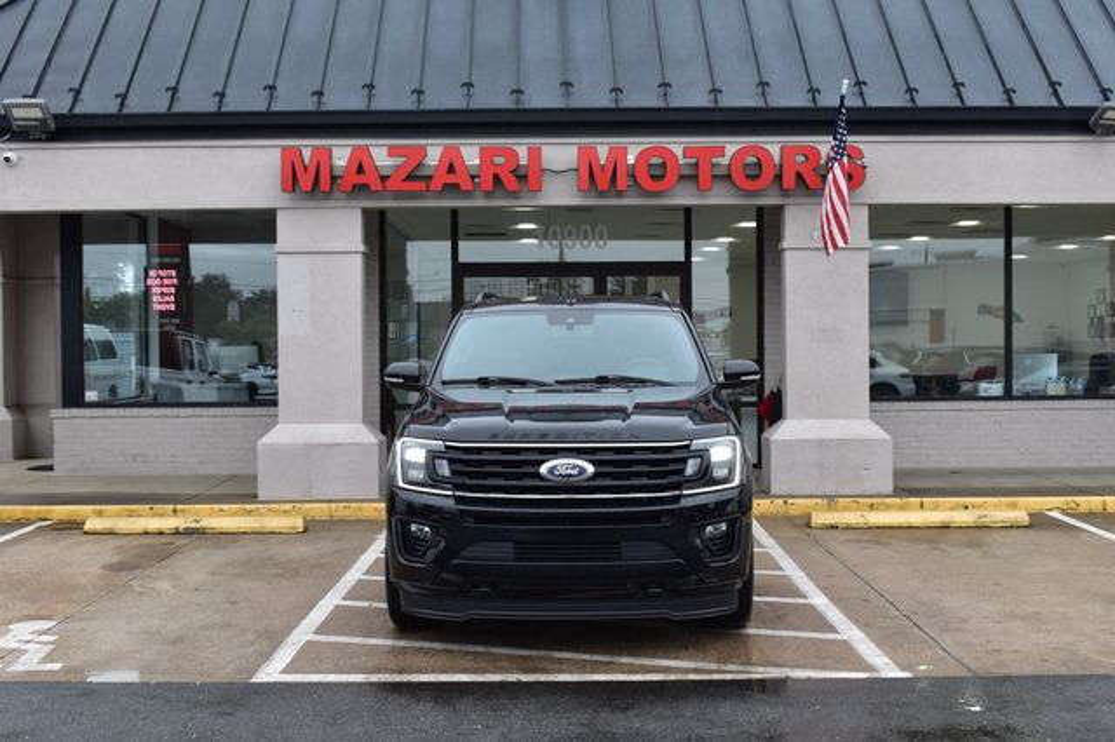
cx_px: 558
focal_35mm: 44
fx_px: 1347
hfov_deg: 45.0
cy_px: 371
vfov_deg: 30.8
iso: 400
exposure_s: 1/100
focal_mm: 29
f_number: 9
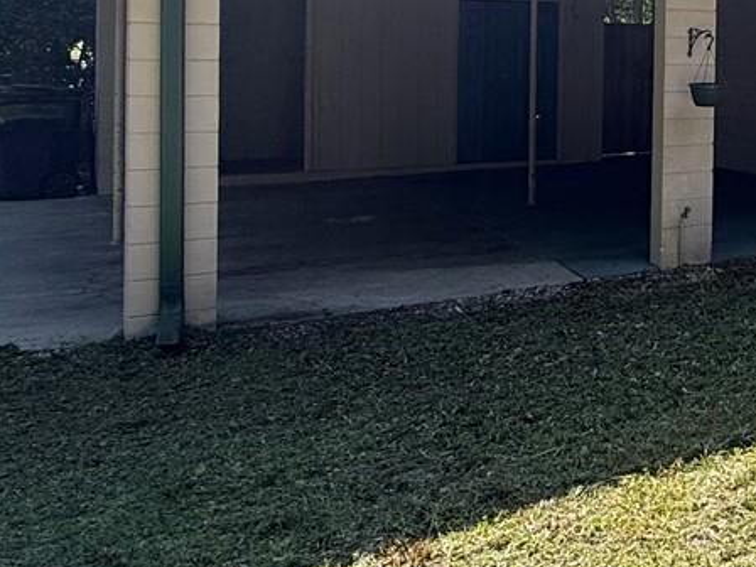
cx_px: 997
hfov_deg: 29.9
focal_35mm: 50
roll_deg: -1.7
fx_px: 1092
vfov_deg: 28.1
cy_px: 66
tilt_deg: -0.6
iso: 50
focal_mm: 2.22
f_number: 2.2
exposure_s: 1/436
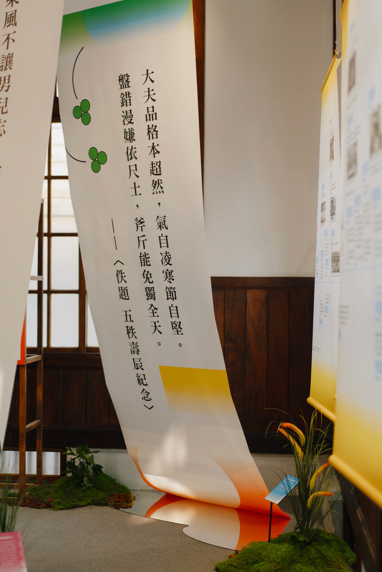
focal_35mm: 56
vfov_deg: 35.6
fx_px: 891
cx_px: 191
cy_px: 281
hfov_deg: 24.2
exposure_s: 1/250
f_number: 2
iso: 125
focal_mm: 55
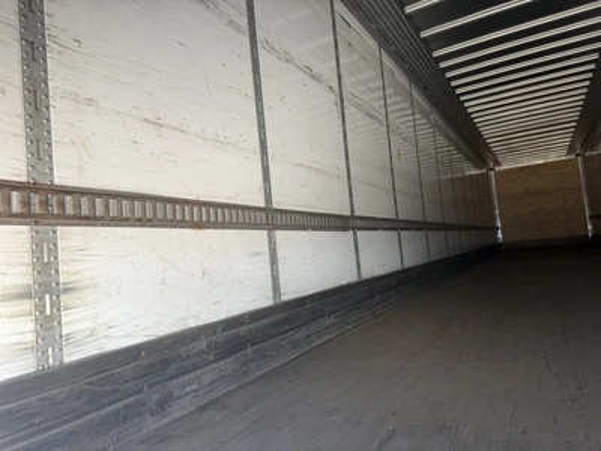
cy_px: 226
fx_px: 417
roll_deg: +5.8
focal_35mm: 24
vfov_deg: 56.8
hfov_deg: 71.6
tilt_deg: +5.1
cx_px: 300
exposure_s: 1/121
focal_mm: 6.76
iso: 125
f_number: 1.78
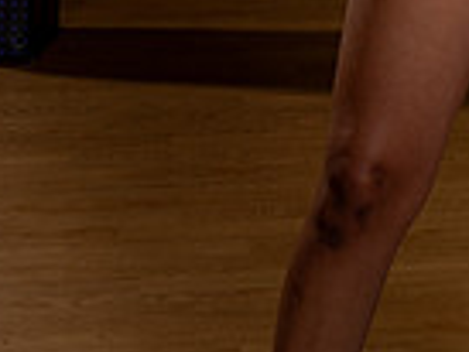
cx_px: 407
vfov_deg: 8.9
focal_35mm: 155
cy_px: -410
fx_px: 2102
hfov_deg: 12.6
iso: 100
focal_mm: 49
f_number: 8
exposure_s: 1/250
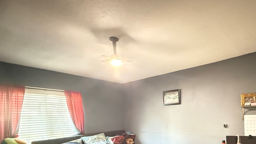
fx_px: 149
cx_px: 176
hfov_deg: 77.8
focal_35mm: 22
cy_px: 117
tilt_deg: +0.7
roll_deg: +2.0
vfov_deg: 48.4
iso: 2000
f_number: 2.2
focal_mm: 2.22
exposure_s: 1/30
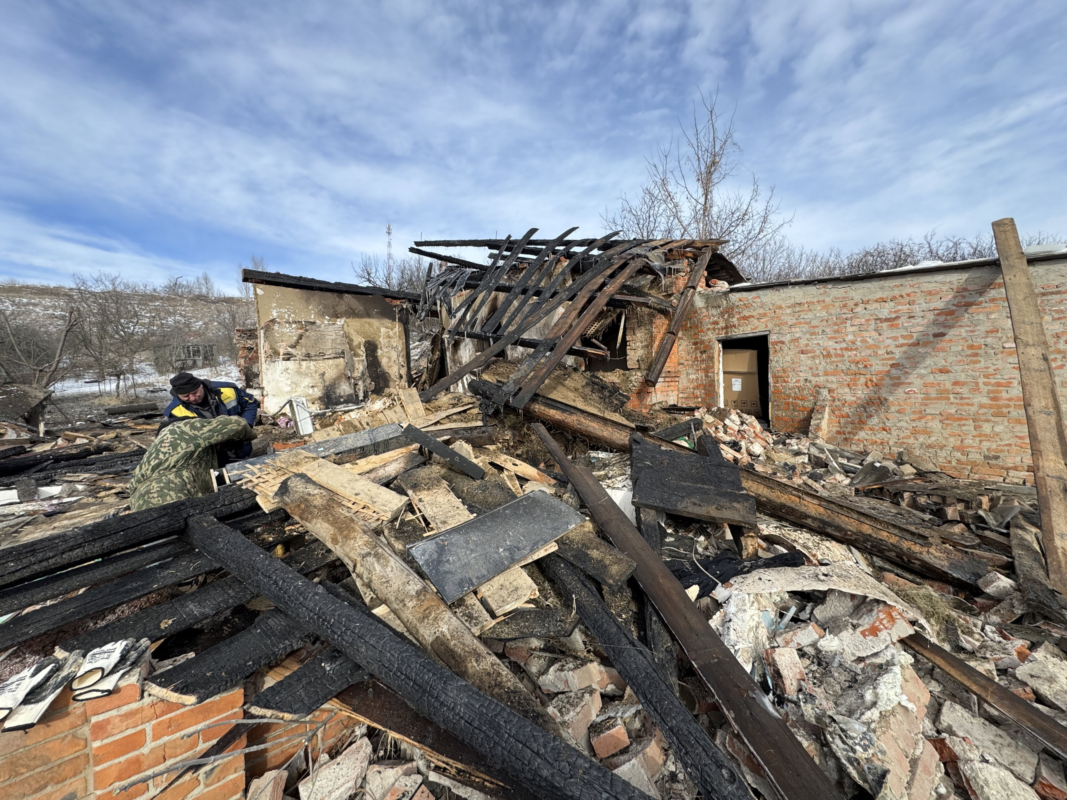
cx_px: 534
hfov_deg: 102.1
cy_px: 400
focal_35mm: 14
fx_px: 432
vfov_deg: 85.7
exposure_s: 1/1126
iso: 40
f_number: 2.2
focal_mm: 2.2
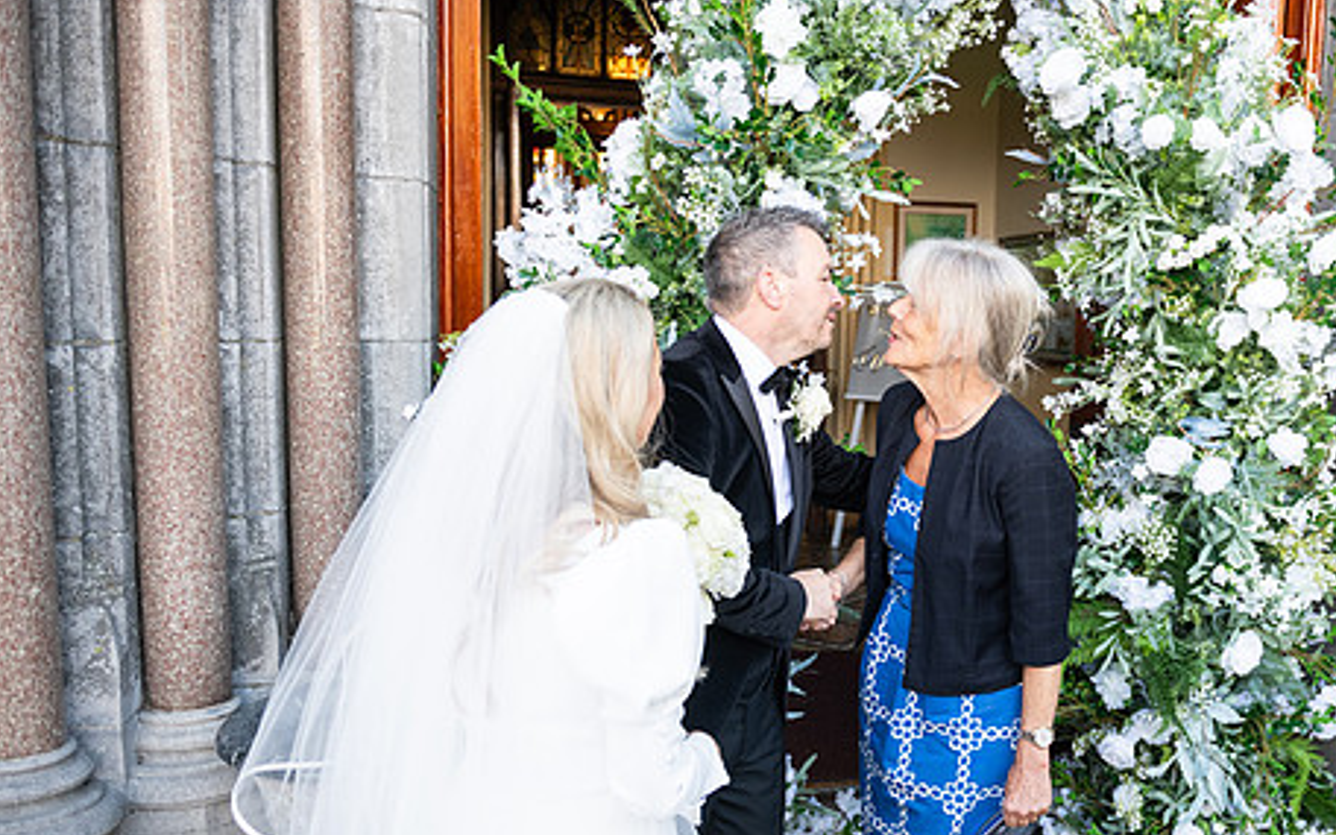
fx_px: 1274
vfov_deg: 36.2
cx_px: 847
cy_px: 500
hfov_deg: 54.6
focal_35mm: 35
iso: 500
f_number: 3.5
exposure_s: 1/500
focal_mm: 27
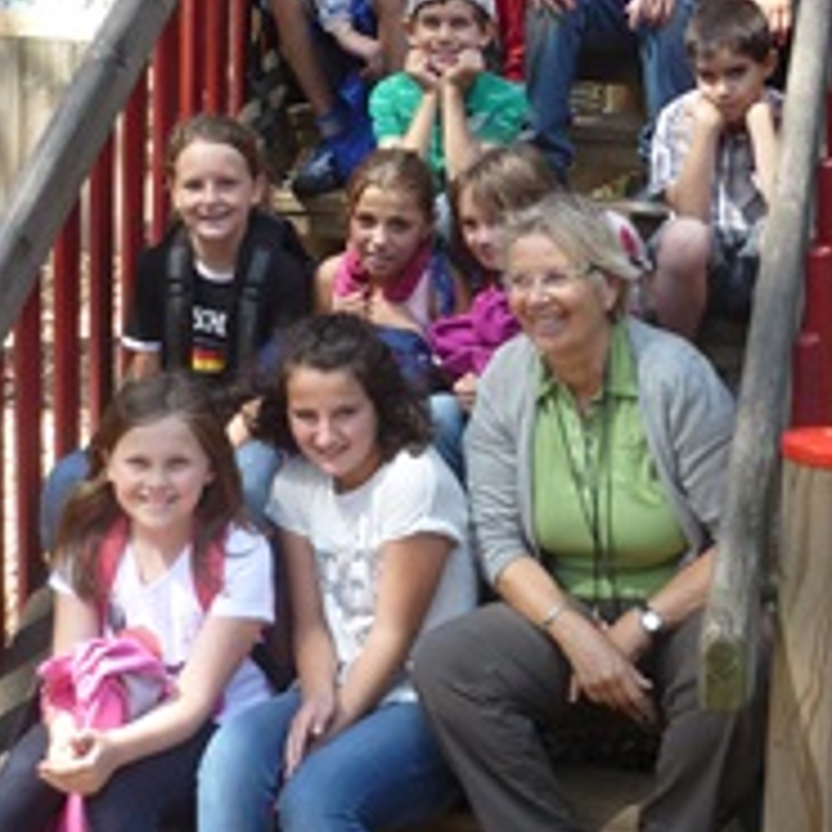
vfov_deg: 26.7
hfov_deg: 27.3
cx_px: 477
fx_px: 1713
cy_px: 144
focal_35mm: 63
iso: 100
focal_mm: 5.5
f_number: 2.8
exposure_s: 1/250
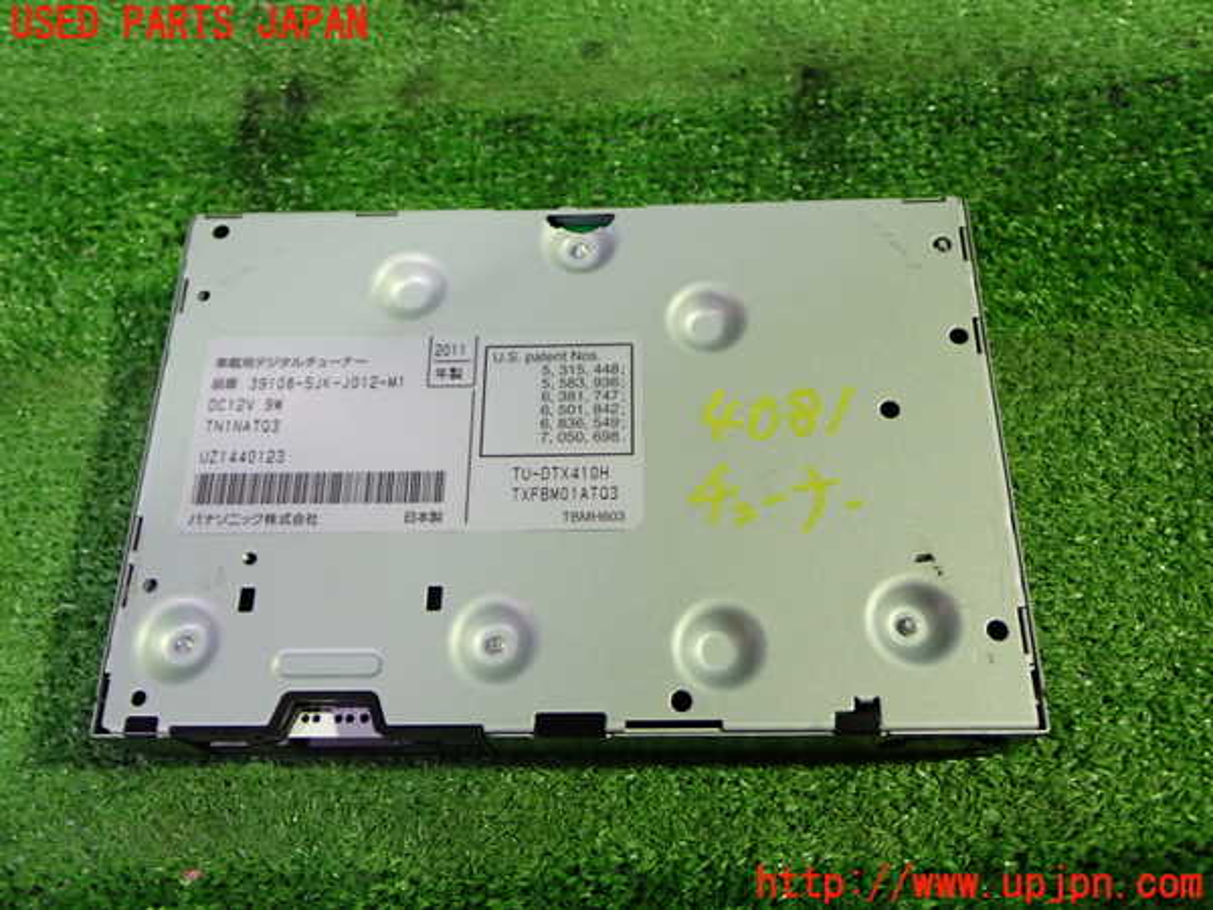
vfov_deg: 46.8
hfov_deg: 60.0
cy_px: 455
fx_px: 1051
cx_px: 606
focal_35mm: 30
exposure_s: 1/30
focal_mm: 5.4
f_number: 2.3
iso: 400
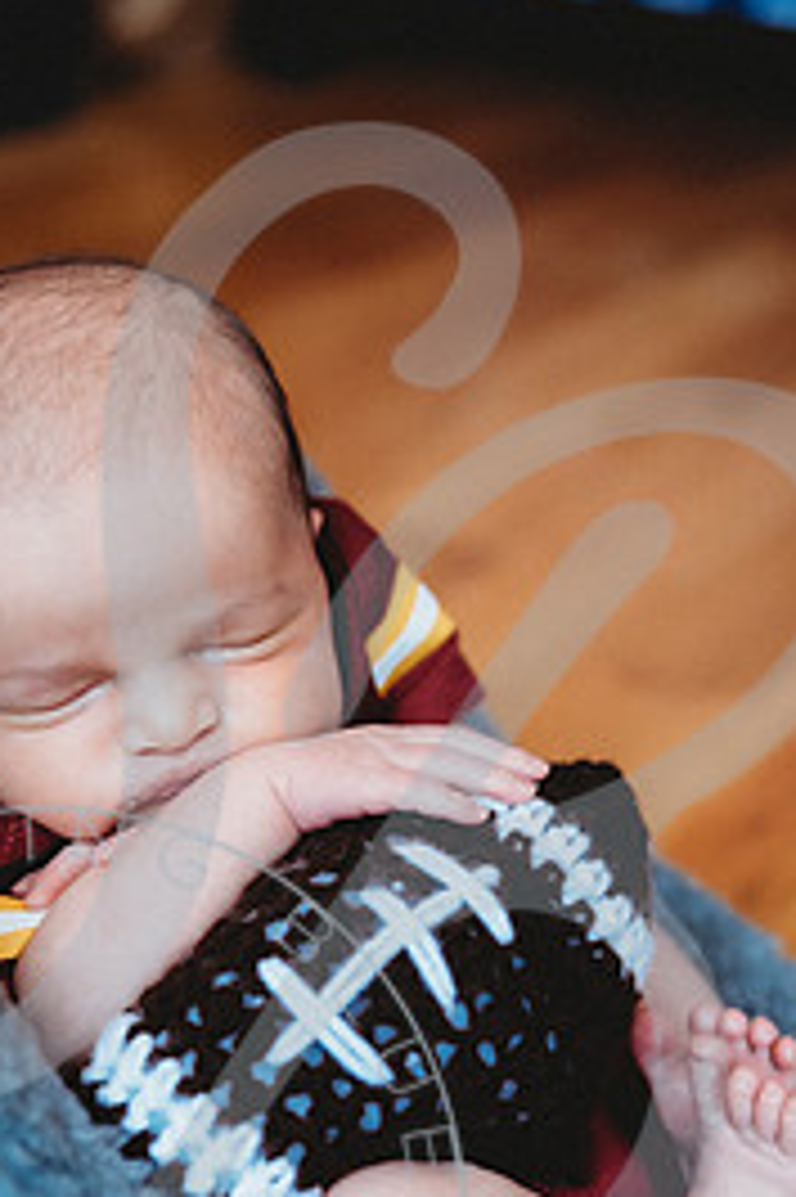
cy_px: 882
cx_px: 252
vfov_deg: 28.1
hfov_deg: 19.1
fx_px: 2358
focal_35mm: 71
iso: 1000
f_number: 2.8
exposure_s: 1/125
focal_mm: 42
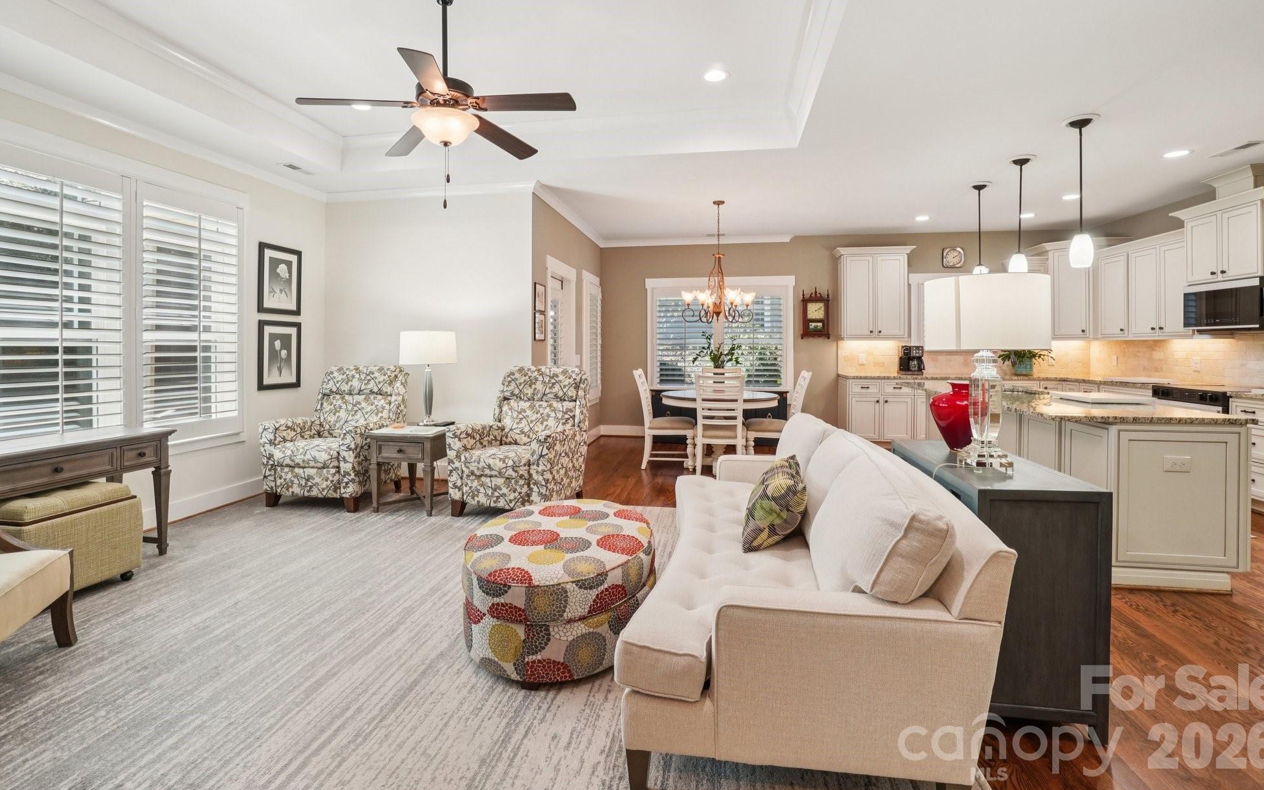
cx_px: 625
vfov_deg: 71.0
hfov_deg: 97.8
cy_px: 351
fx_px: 551
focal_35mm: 16
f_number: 8
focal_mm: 10
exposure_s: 1/30
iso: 200
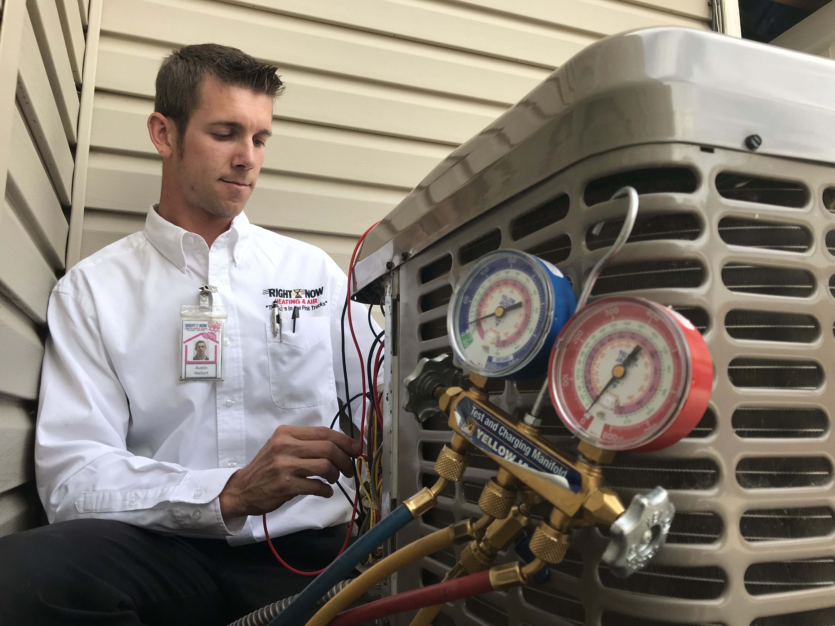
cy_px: 313
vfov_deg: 49.7
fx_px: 675
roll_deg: +0.1
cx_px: 418
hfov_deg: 63.4
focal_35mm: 28
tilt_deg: +9.1
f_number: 1.8
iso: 20
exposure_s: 1/295
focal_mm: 3.99
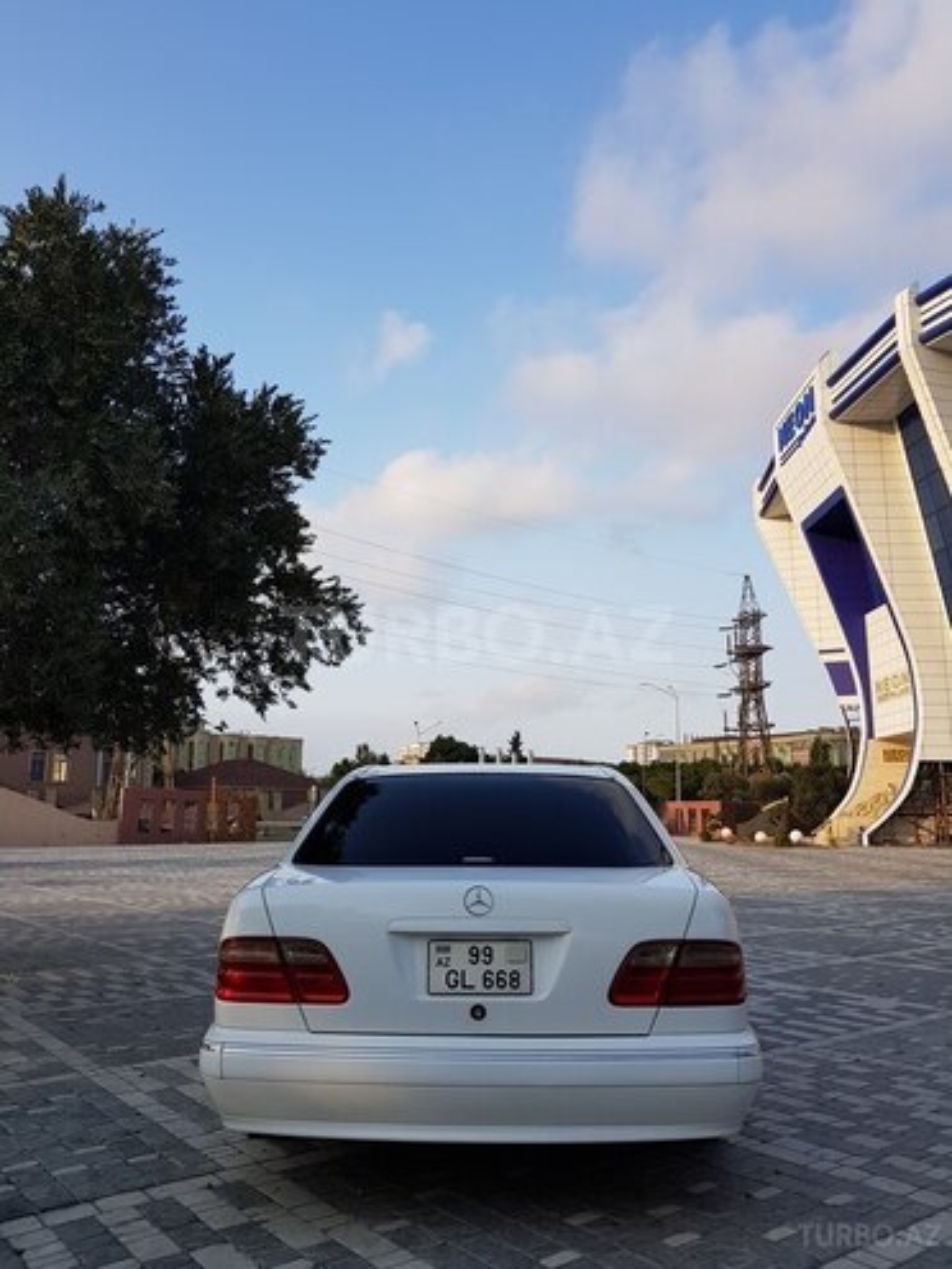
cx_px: 476
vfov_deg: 67.3
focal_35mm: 26
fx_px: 953
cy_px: 634
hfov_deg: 53.1
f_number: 1.7
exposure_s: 1/1100
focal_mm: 4.2
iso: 40
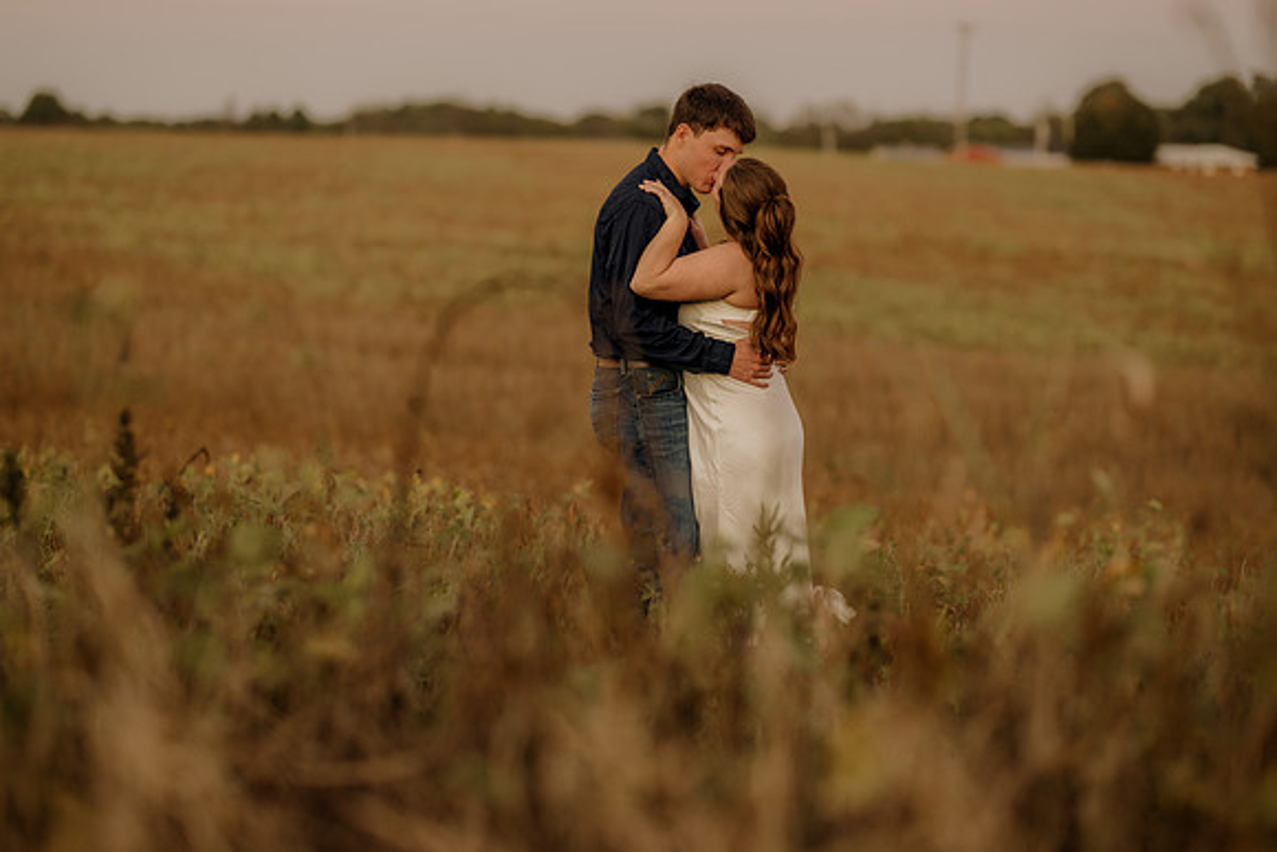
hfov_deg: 23.9
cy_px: 426
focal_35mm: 85
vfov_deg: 16.1
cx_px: 638
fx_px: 3016
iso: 200
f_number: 1.8
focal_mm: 85
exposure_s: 1/125
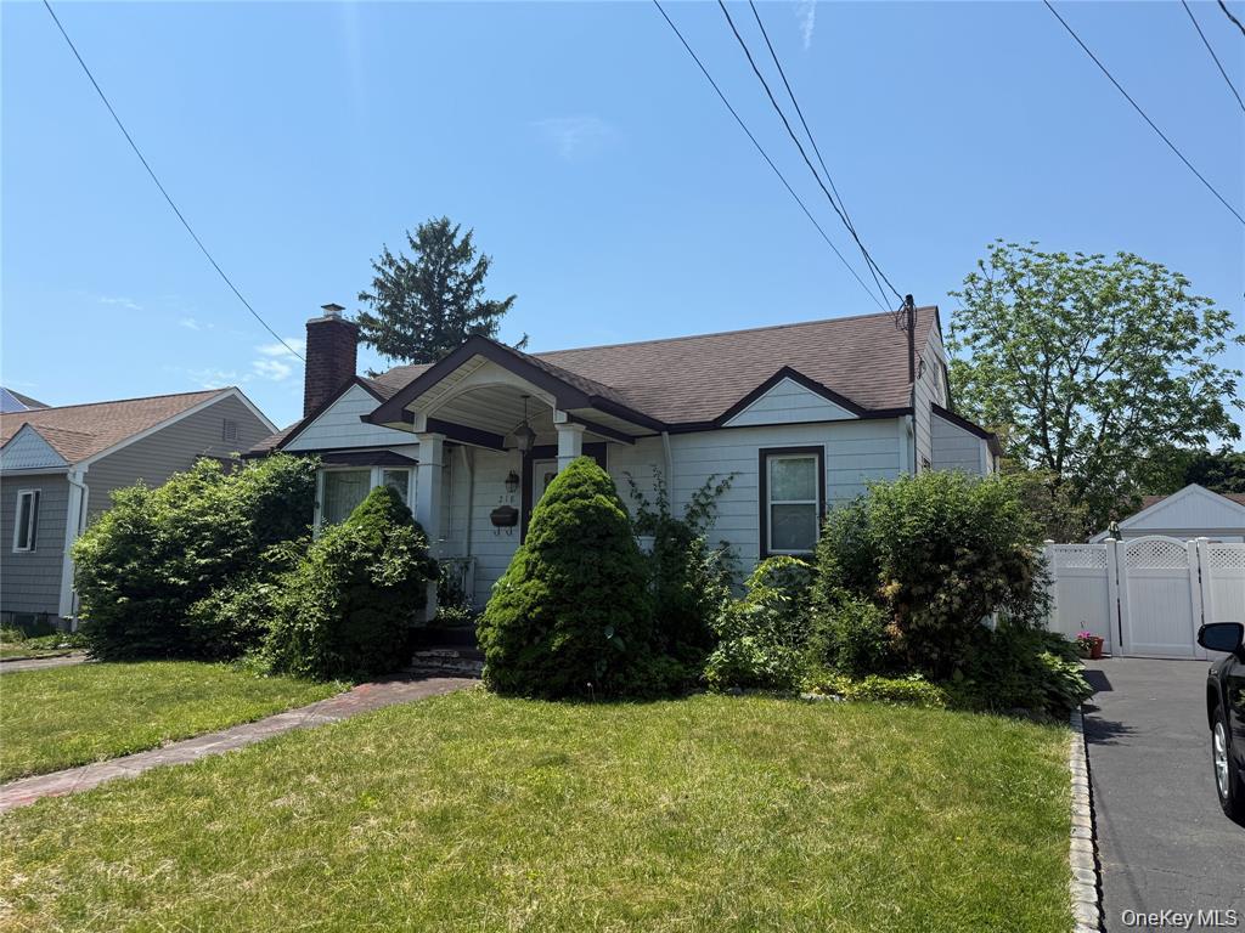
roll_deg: +1.4
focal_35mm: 24
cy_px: 466
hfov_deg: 71.6
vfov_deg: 56.8
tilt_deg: +8.4
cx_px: 622
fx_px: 863
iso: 80
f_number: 1.78
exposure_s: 1/5319
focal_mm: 6.76
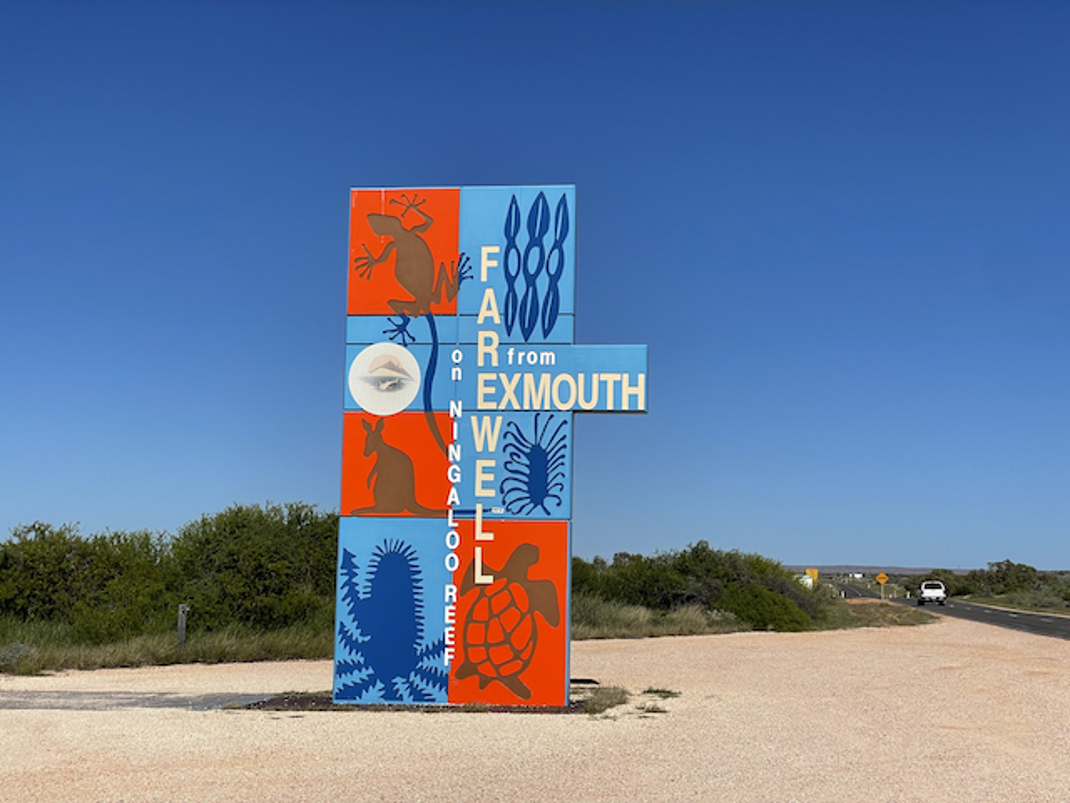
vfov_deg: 28.0
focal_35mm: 52
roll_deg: -1.7
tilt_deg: +9.2
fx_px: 1607
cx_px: 535
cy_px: 402
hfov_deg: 36.8
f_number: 2
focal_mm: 6
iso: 25
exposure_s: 1/3425
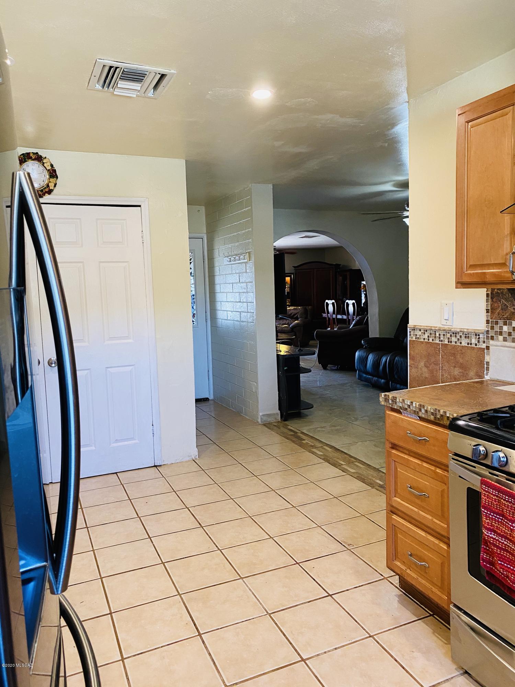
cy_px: 344
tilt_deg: -4.3
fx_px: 516
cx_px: 258
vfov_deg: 67.3
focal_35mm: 26
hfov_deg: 53.1
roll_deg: +1.2
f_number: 1.8
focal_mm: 4.25
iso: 200
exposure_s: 1/60
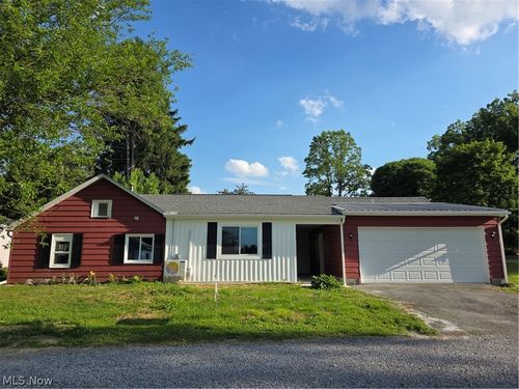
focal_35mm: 23
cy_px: 194
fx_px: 345
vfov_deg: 58.9
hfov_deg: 73.9
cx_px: 260
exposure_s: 1/3891
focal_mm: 6.3
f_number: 1.7
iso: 80
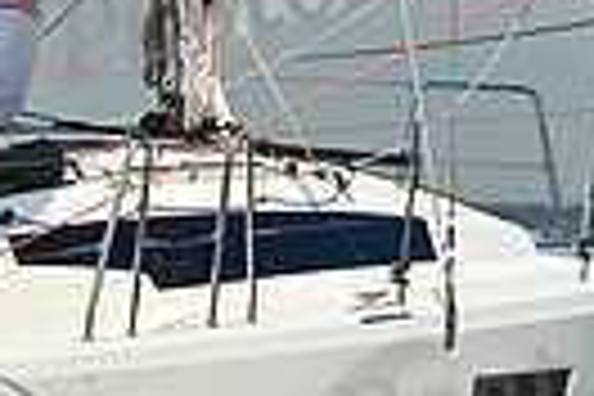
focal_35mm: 510
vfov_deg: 2.7
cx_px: -176
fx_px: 8414
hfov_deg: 4.0
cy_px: 263
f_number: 13
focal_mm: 116
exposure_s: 1/1250
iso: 320
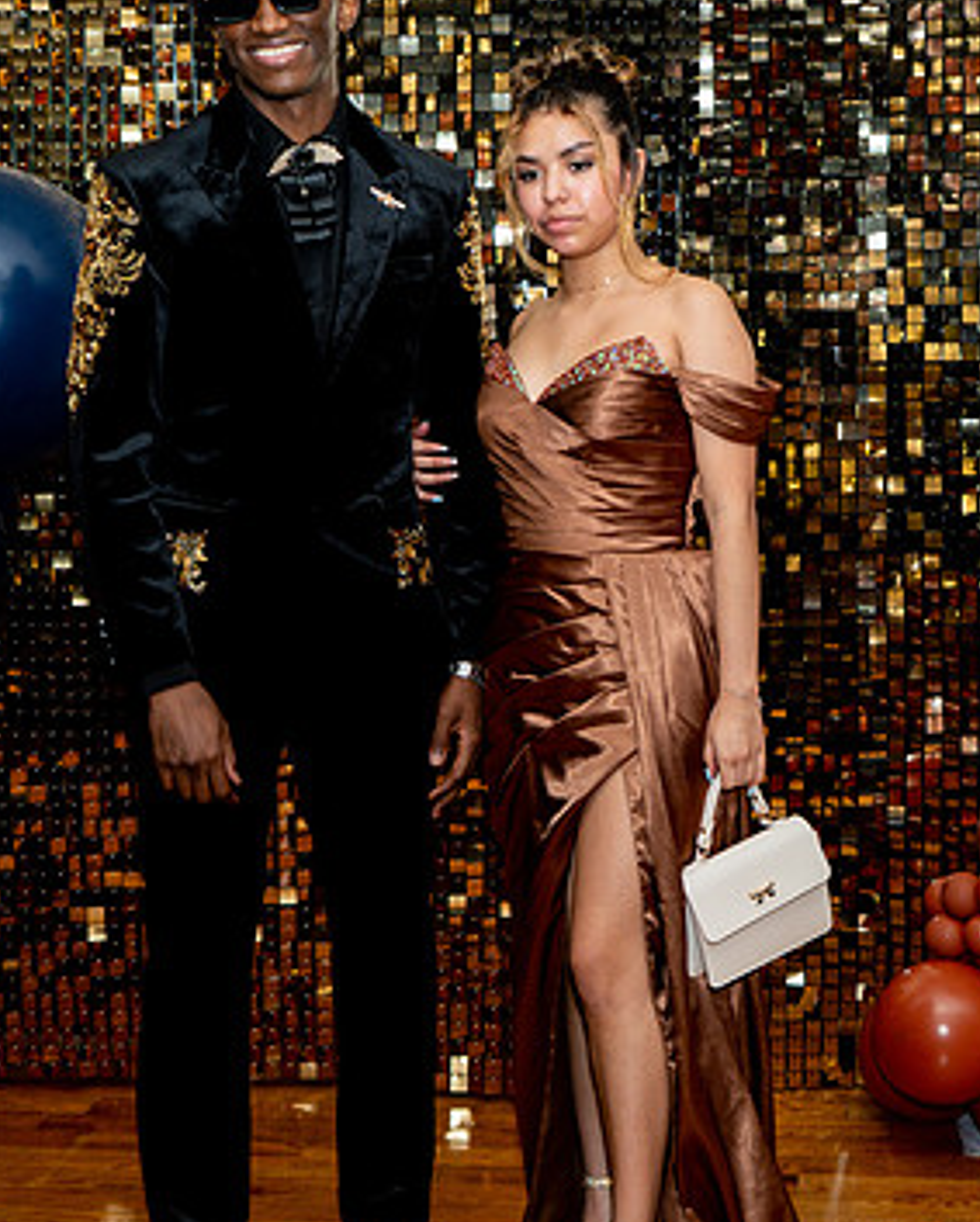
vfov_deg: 30.5
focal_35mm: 62
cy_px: 652
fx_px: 2245
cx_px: 608
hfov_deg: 24.6
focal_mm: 31
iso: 160
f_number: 4
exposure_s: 1/125
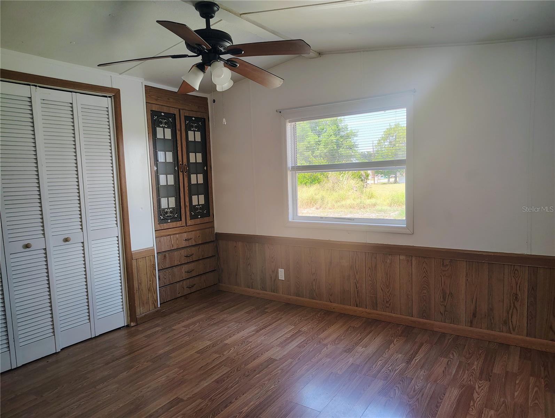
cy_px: 209
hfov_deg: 71.5
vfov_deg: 56.9
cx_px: 278
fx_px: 385
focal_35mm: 24
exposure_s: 1/120
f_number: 1.8
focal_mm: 5.56
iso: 681
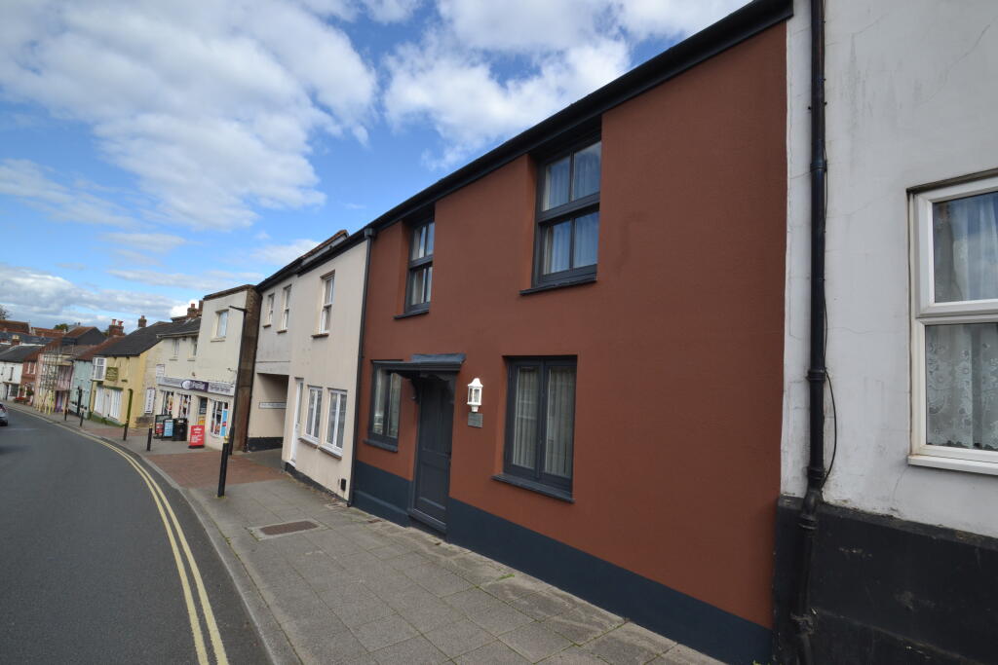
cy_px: 332
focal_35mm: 15
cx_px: 499
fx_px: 416
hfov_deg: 100.4
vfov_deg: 77.3
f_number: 10
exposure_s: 1/400
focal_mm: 10
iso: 400
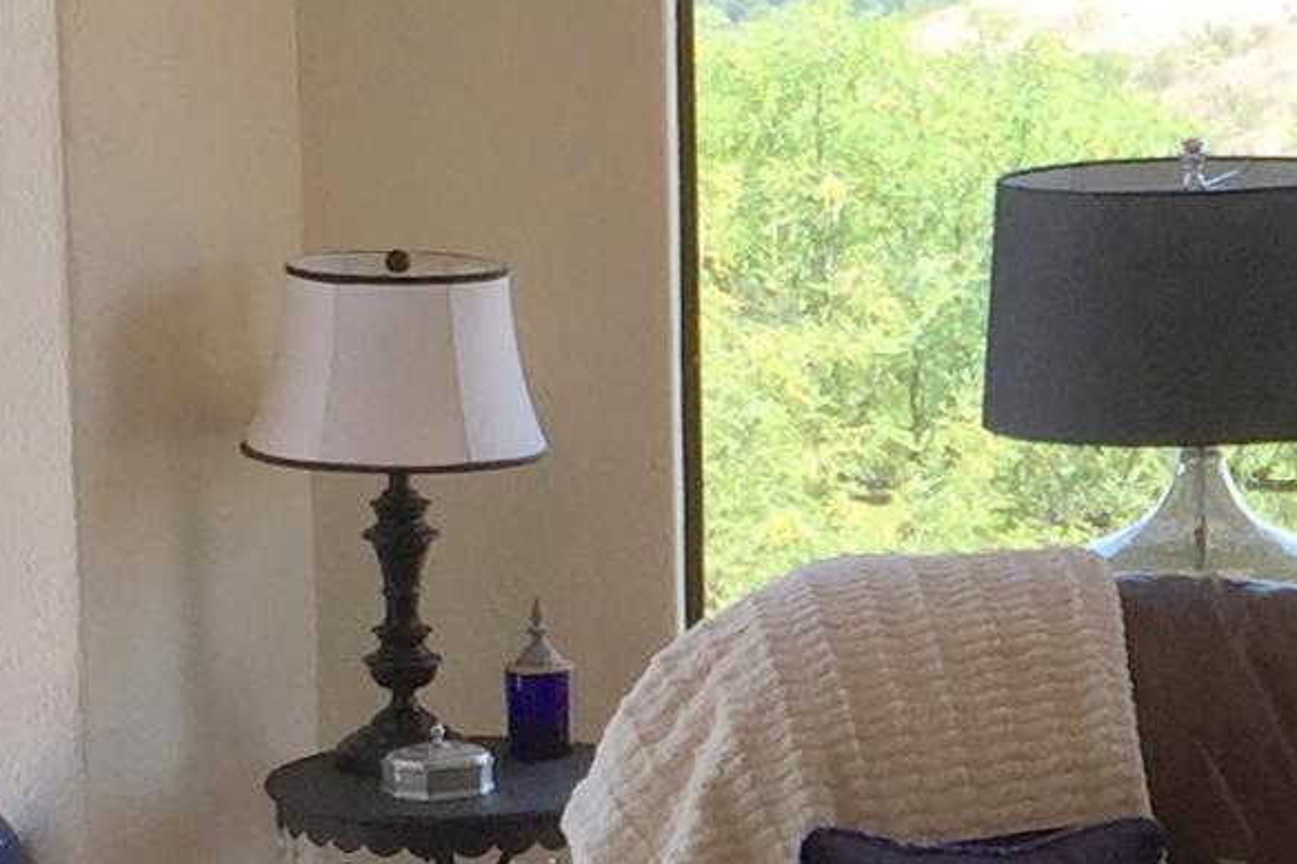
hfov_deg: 12.8
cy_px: 682
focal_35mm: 155
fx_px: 5582
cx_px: 1735
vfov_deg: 8.8
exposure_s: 1/267
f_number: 2.2
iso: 32
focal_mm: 4.15
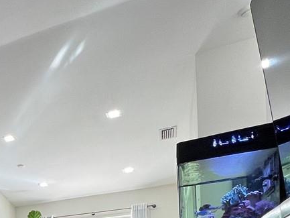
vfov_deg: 25.5
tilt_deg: -0.1
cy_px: 292
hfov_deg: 29.4
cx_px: -112
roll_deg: +1.5
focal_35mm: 48
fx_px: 402
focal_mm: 1.57
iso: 100
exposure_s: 1/120
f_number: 1.8
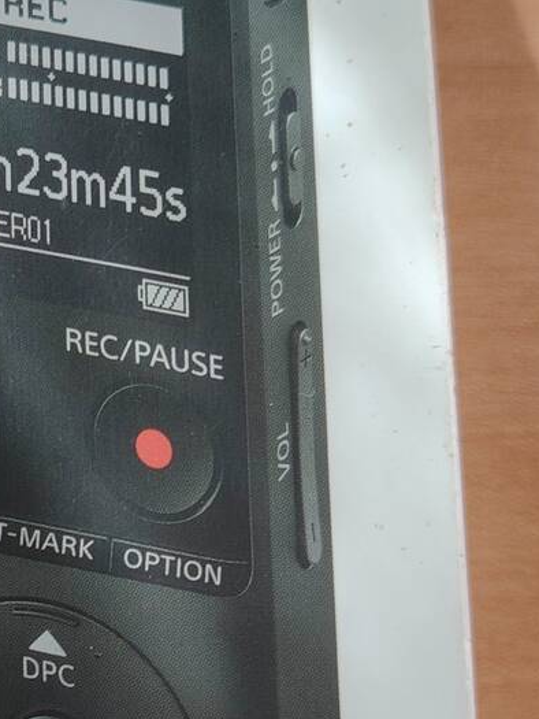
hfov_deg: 17.7
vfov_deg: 24.8
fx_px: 1619
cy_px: 510
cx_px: -168
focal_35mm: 78
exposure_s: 1/50
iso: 244
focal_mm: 5.25
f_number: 1.75
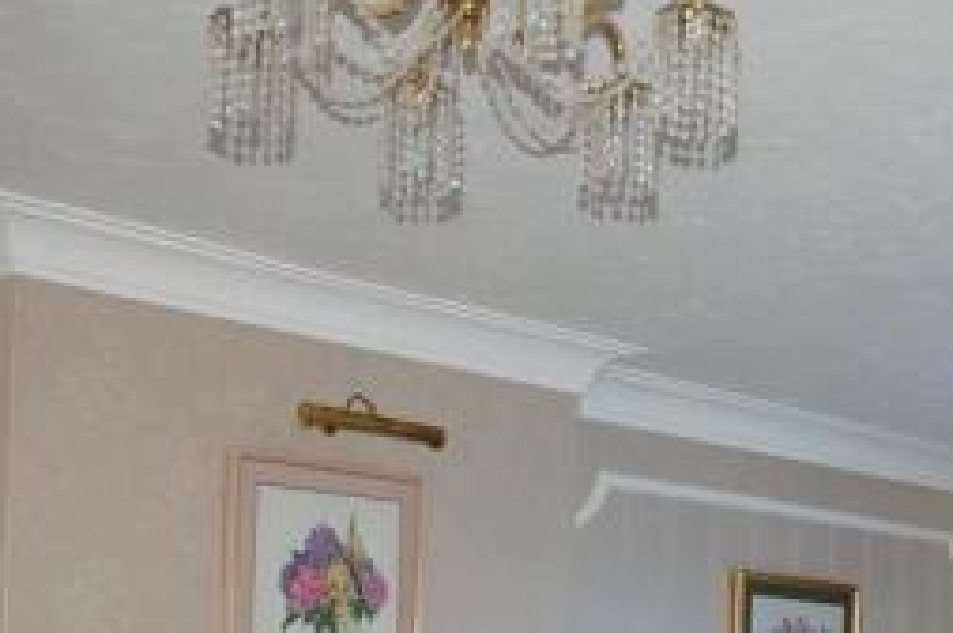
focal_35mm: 70
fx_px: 1851
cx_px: 859
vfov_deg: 18.3
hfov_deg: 27.8
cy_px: 776
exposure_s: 1/60
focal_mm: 18
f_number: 3.5
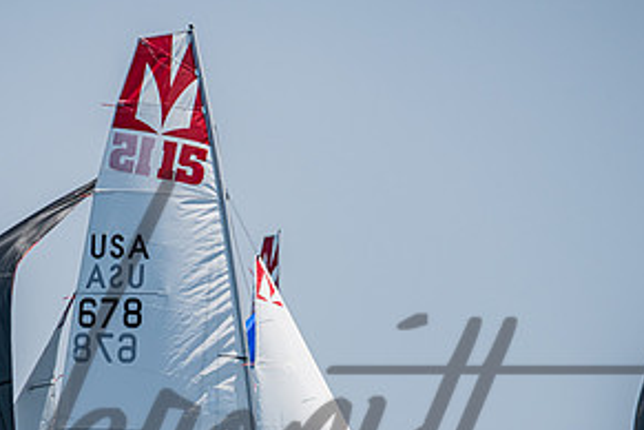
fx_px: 11412
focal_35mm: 638
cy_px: 422
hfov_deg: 3.2
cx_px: 199
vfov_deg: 2.2
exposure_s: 1/2000
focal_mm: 310
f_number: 8
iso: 400
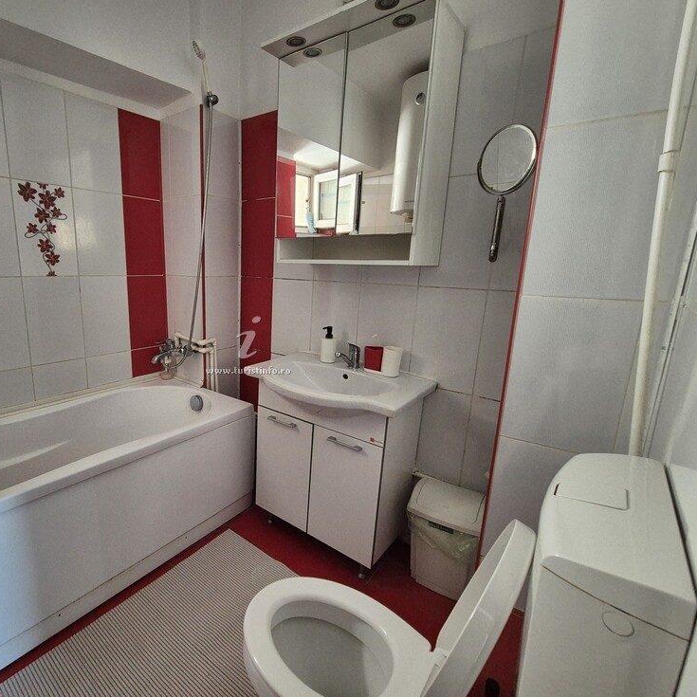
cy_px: 347
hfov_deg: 85.3
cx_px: 251
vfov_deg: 87.4
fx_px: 364
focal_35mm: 16
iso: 800
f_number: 2.2
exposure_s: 1/50
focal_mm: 2.2
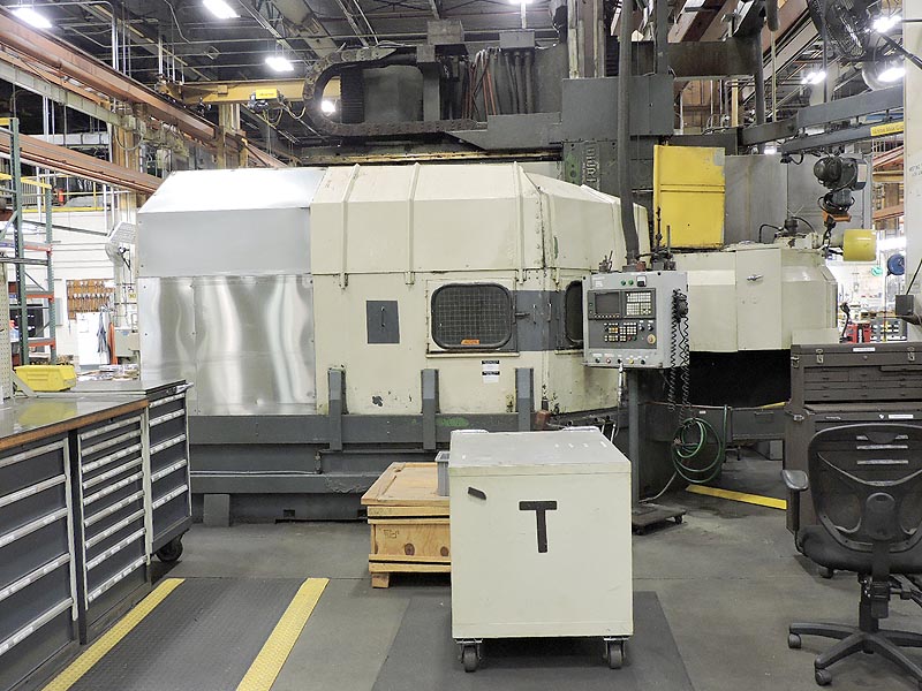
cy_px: 346
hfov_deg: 55.4
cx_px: 461
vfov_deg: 42.9
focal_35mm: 33
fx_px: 879
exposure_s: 1/15
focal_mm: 5.9
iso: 400
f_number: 3.2
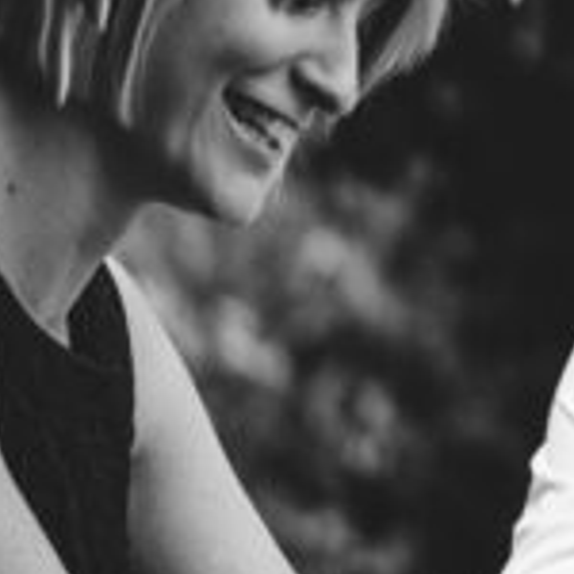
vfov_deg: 2.9
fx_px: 11463
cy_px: -82
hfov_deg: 2.8
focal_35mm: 611
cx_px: 1626
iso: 250
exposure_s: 1/1600
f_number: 2.8
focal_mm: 105
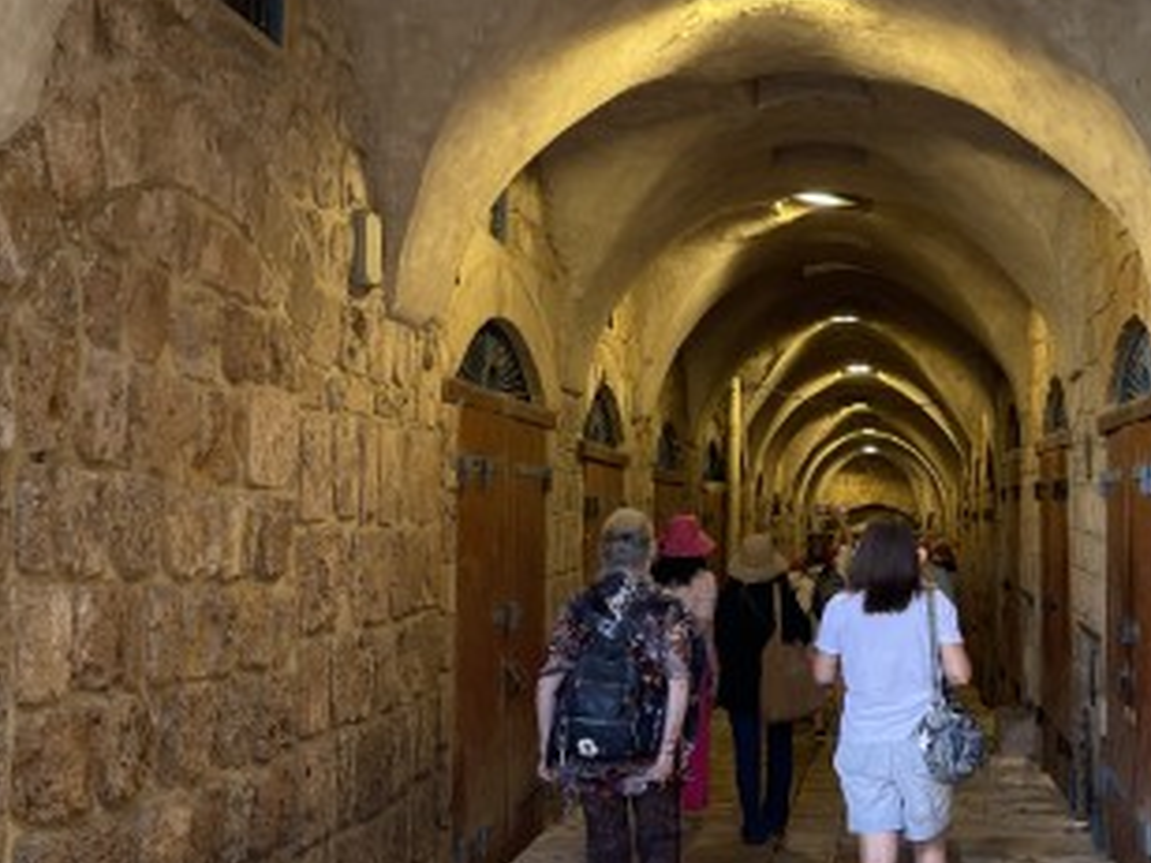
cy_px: 407
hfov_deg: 36.6
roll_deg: +0.0
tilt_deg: +1.9
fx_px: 1729
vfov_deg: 28.0
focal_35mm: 52
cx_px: 732
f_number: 1.6
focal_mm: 5.1
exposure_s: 1/121
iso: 80
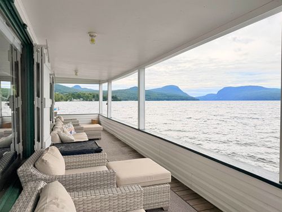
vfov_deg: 56.8
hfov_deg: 71.6
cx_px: 141
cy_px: 106
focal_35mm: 24
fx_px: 196
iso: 80
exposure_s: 1/3279
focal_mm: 6.76
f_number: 1.78
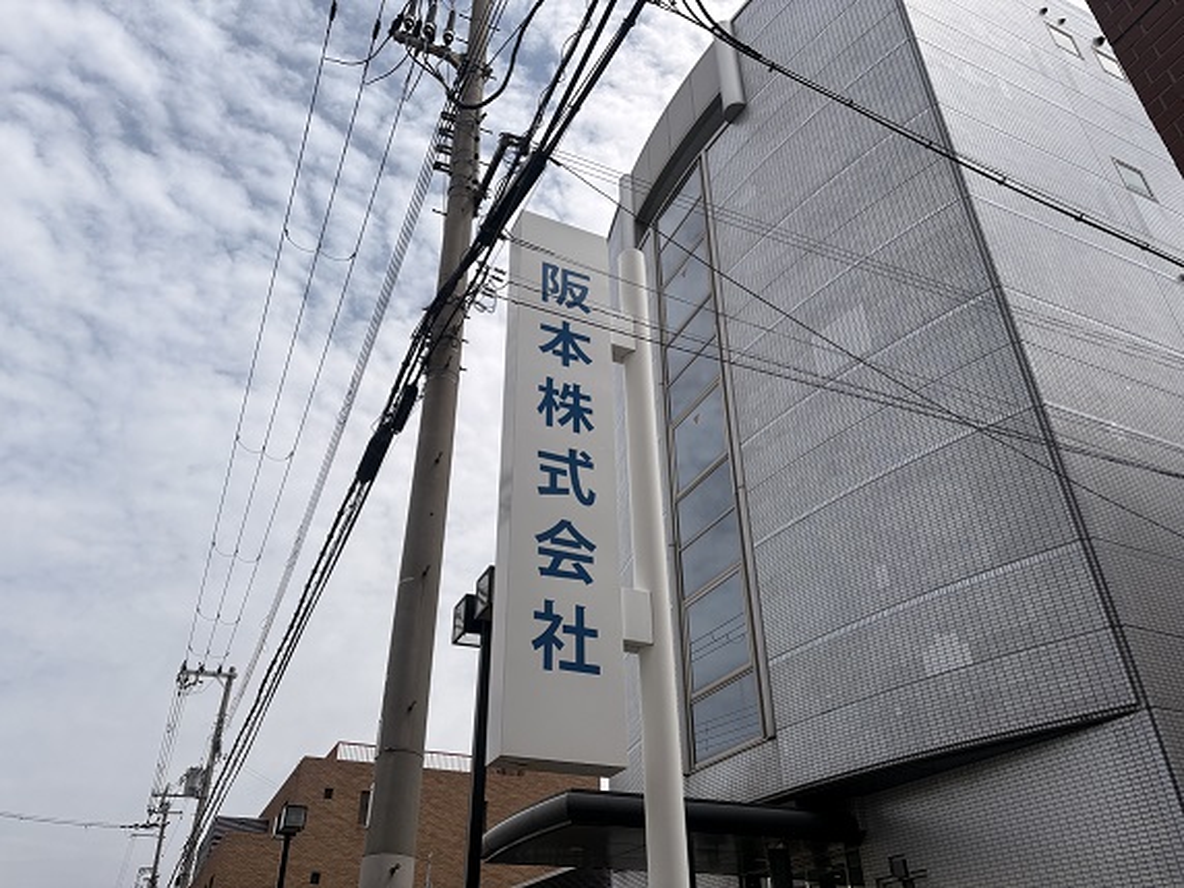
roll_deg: +0.2
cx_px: 592
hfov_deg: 67.3
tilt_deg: +34.1
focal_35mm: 26
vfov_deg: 53.1
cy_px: 444
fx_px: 889
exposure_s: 1/6993
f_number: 1.6
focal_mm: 5.96
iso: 50
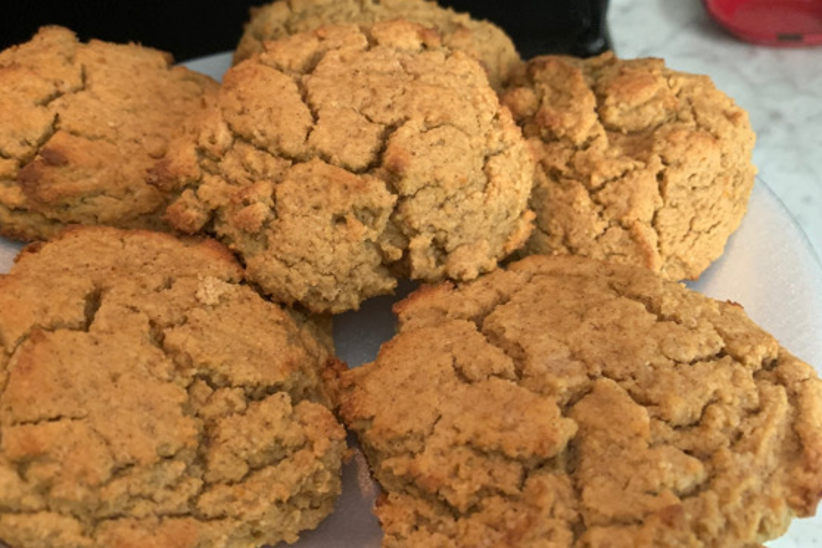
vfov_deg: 42.3
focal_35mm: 31
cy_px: 277
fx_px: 708
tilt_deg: -51.8
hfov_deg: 60.1
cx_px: 367
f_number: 1.8
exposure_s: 1/30
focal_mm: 4.25
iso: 640
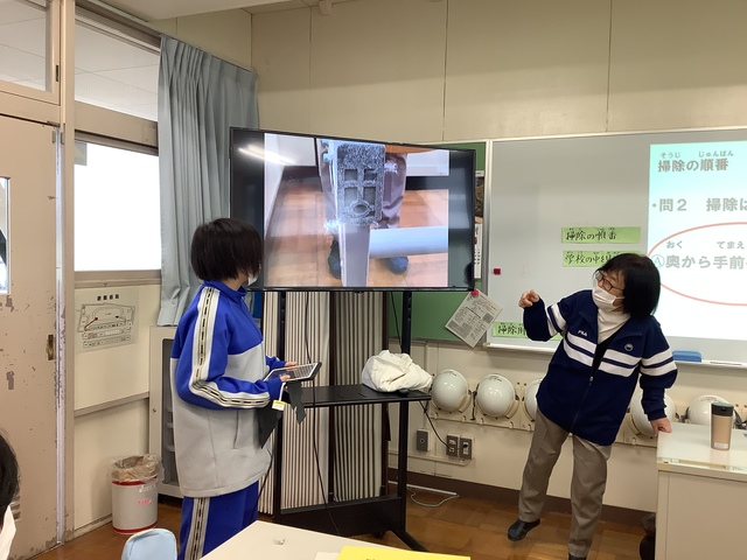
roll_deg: -0.8
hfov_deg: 58.4
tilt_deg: -3.1
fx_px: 669
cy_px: 280
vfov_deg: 45.4
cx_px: 374
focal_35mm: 31
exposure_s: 1/60
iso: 80
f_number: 2.4
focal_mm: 3.3
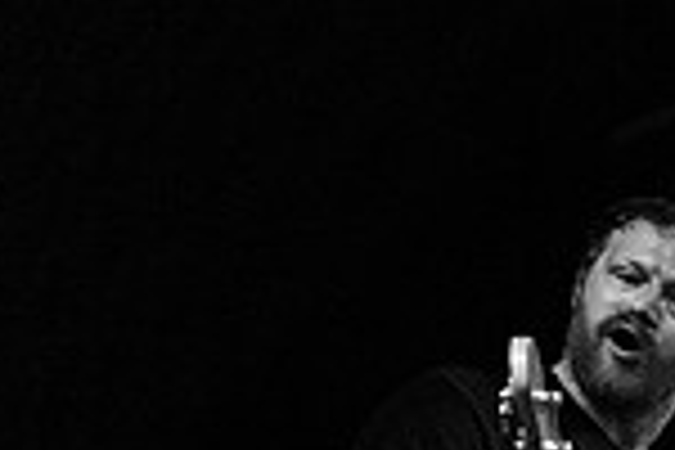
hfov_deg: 17.2
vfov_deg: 13.3
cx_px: 1274
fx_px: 1744
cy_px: 794
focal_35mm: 93
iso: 2500
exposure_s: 1/80
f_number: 3.2
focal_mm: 24
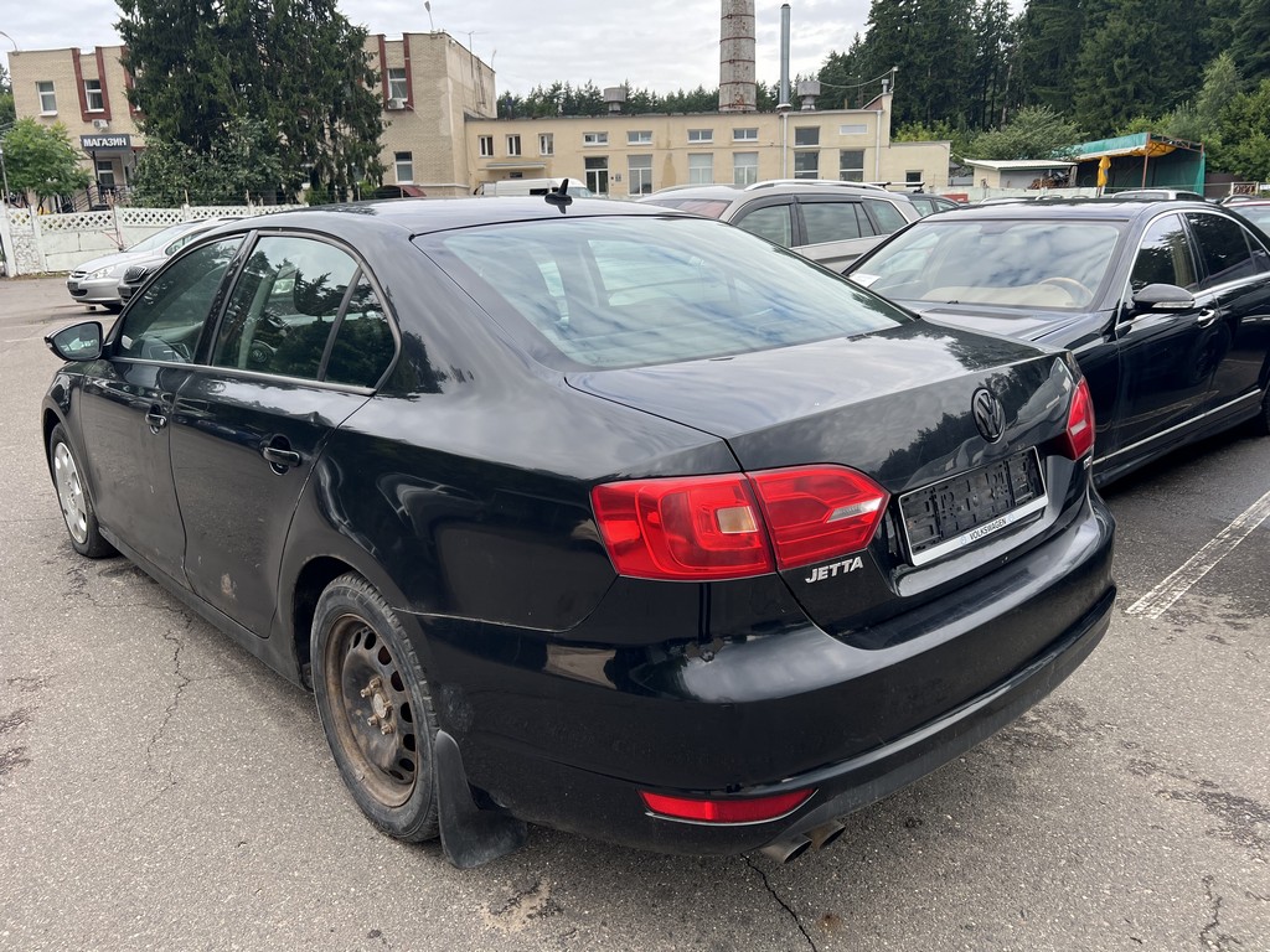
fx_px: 954
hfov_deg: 67.3
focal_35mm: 26
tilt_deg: -13.0
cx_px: 635
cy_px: 476
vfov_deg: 53.1
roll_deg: +1.5
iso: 50
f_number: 1.5
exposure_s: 1/902
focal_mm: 5.7
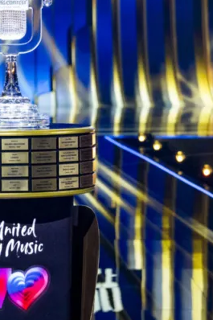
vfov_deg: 12.2
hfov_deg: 8.2
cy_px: 4
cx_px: 21
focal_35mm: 166
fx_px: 1474
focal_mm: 43
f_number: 4
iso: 1250
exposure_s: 1/400
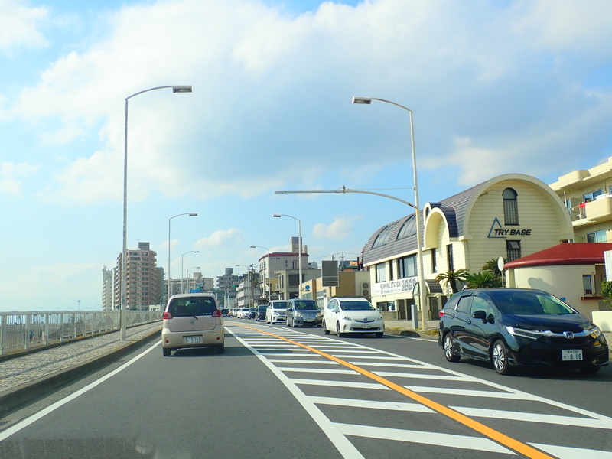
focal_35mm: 35
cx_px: 306
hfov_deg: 52.6
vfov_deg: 40.7
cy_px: 230
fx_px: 619
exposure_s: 1/1000
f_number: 3.5
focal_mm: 6.42
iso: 100
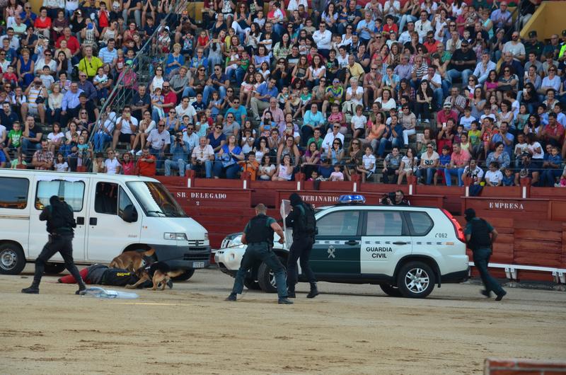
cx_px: 283
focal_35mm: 158
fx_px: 2471
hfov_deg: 13.1
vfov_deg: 8.7
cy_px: 188
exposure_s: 1/50
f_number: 8
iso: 250
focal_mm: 105
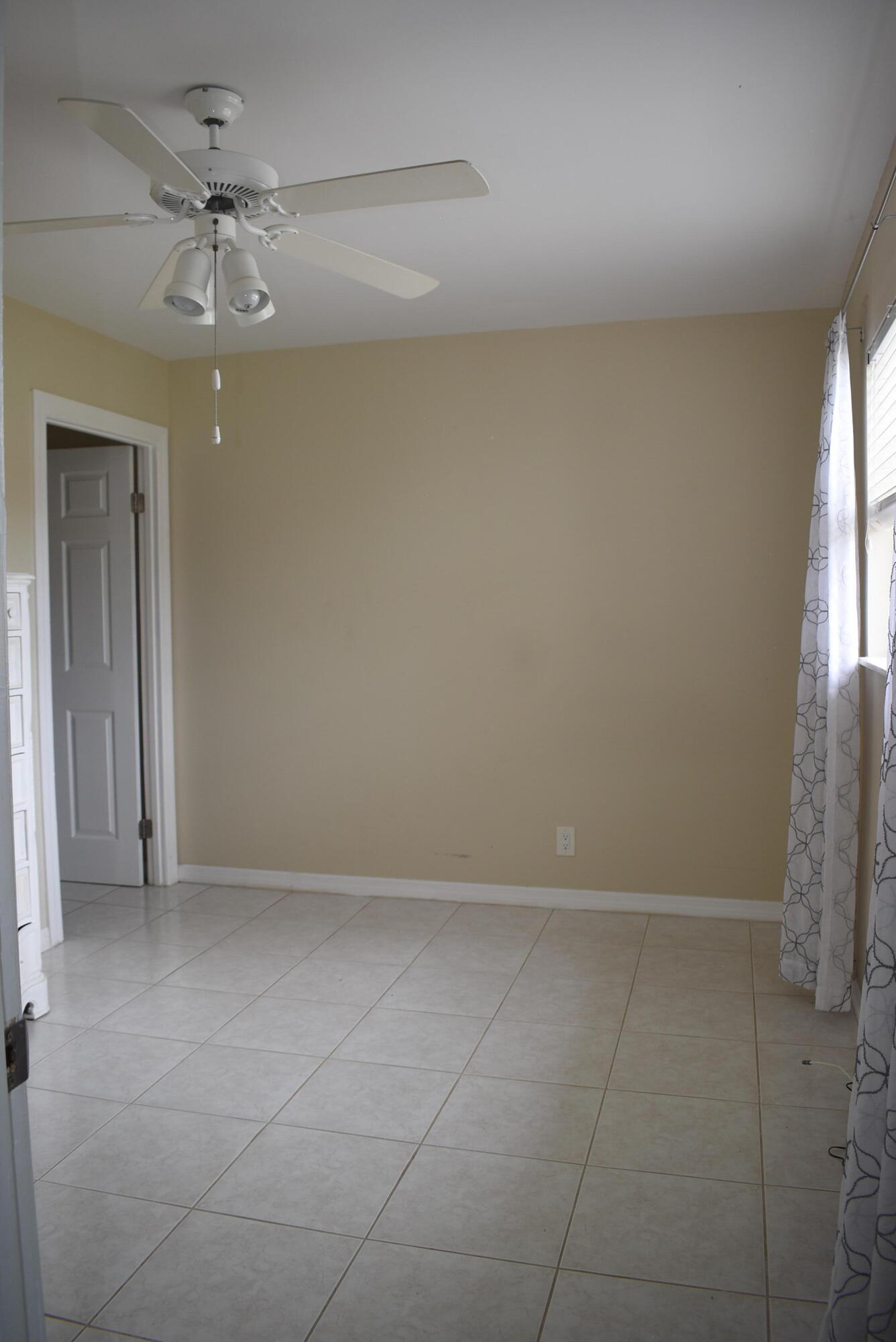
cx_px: 448
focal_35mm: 27
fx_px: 1007
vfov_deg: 67.4
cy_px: 671
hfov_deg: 48.0
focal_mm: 18
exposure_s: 1/60
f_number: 5
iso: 320
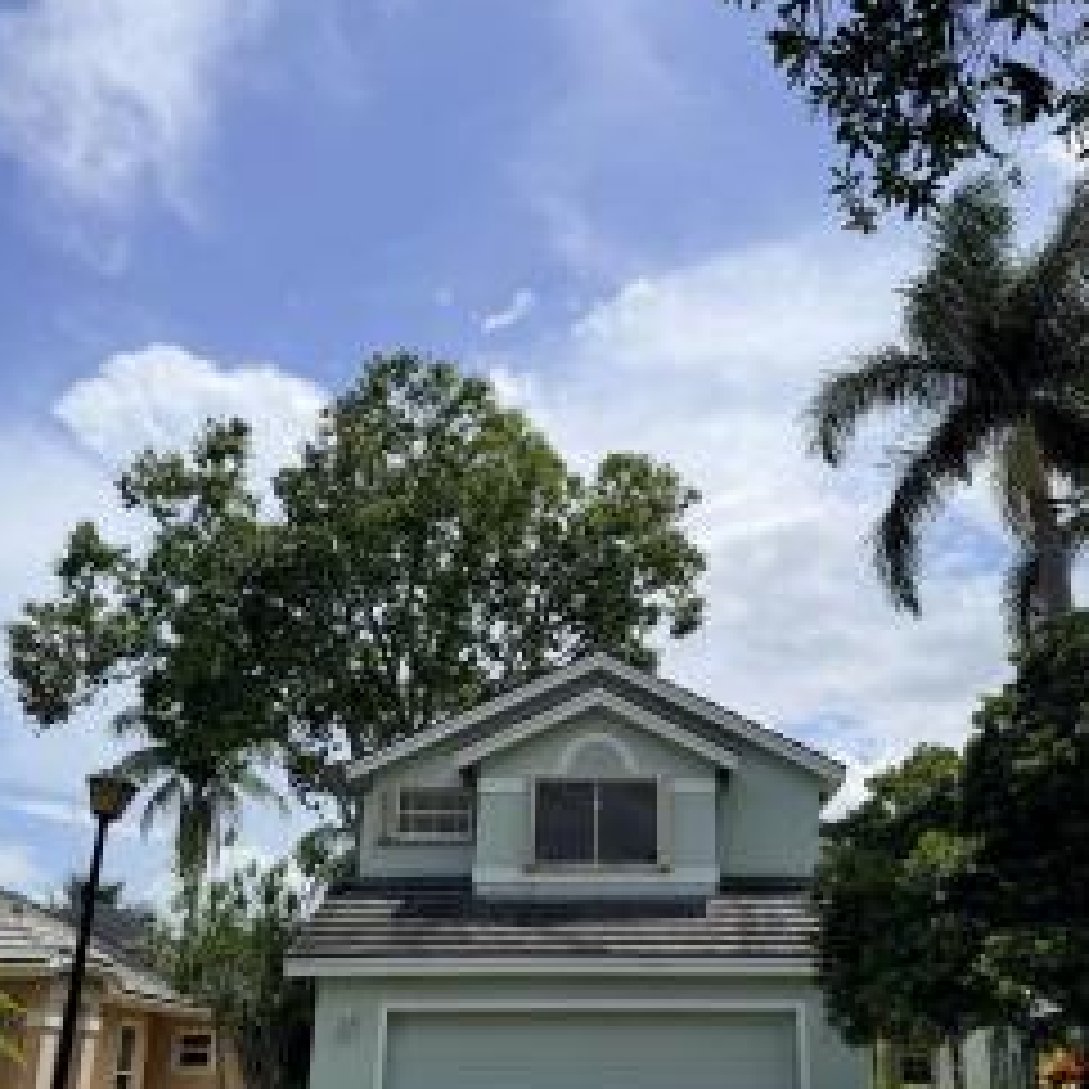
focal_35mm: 35
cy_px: 621
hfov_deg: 47.0
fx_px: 1246
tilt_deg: +18.8
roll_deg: +0.9
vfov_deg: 47.1
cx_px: 639
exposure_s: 1/9091
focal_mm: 6.76
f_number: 1.78
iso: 80
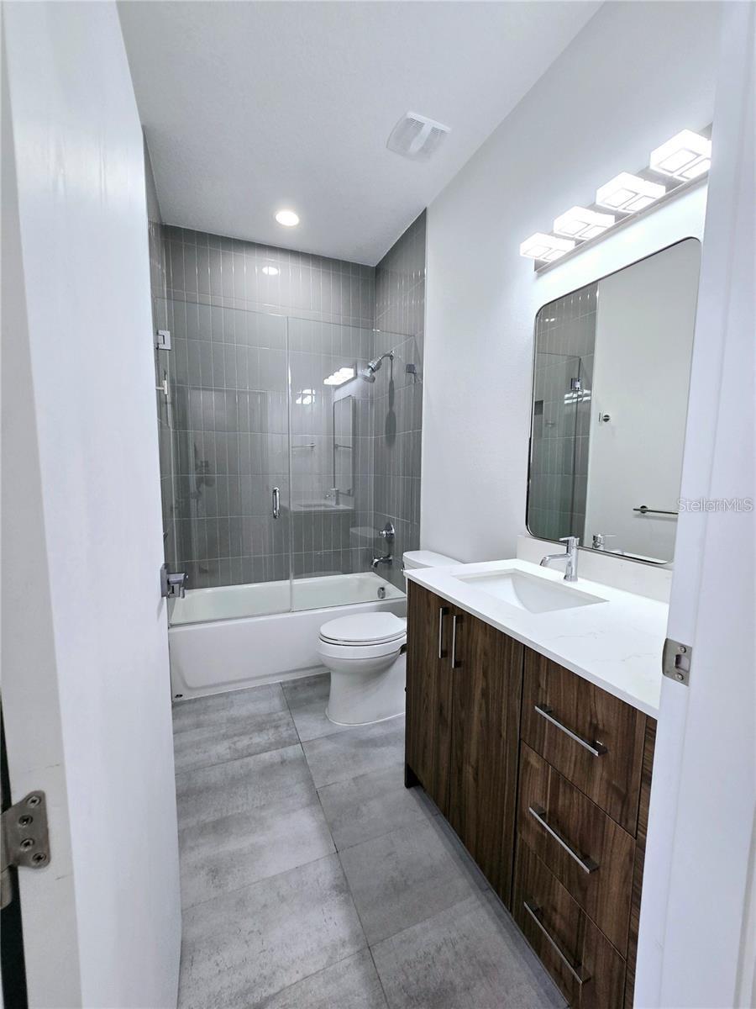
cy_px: 504
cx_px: 378
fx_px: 379
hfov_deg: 89.9
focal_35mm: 13
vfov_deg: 106.2
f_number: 2.2
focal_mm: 2.2
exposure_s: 1/60.2
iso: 80
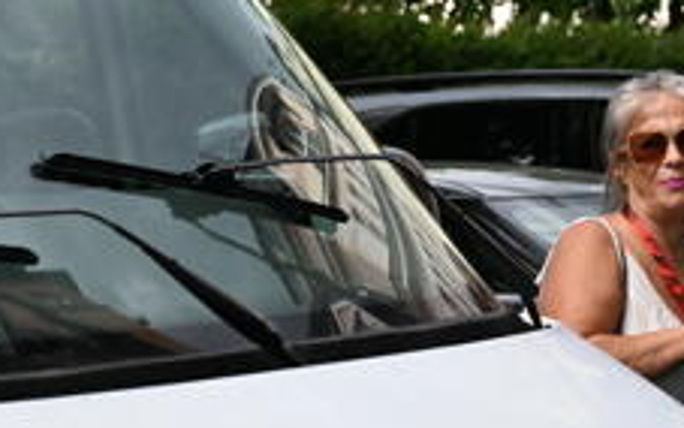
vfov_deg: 8.5
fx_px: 2834
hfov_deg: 13.6
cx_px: 684
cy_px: 515
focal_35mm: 152
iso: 3200
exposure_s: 1/13000
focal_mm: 49
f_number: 4.5
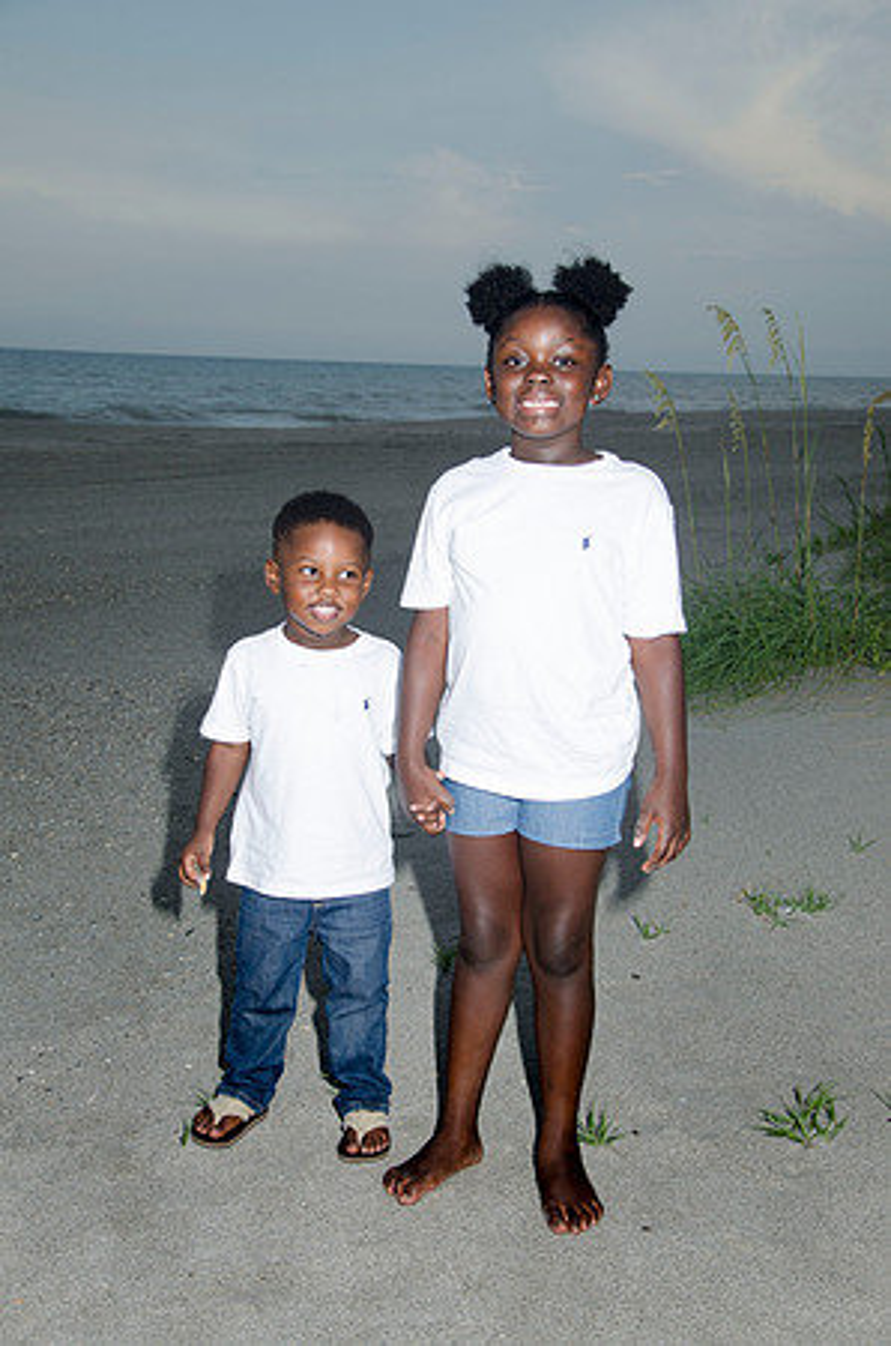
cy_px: 673
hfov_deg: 26.4
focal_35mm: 51
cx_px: 446
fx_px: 1902
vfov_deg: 39.0
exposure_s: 1/250
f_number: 5.6
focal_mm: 34
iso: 100
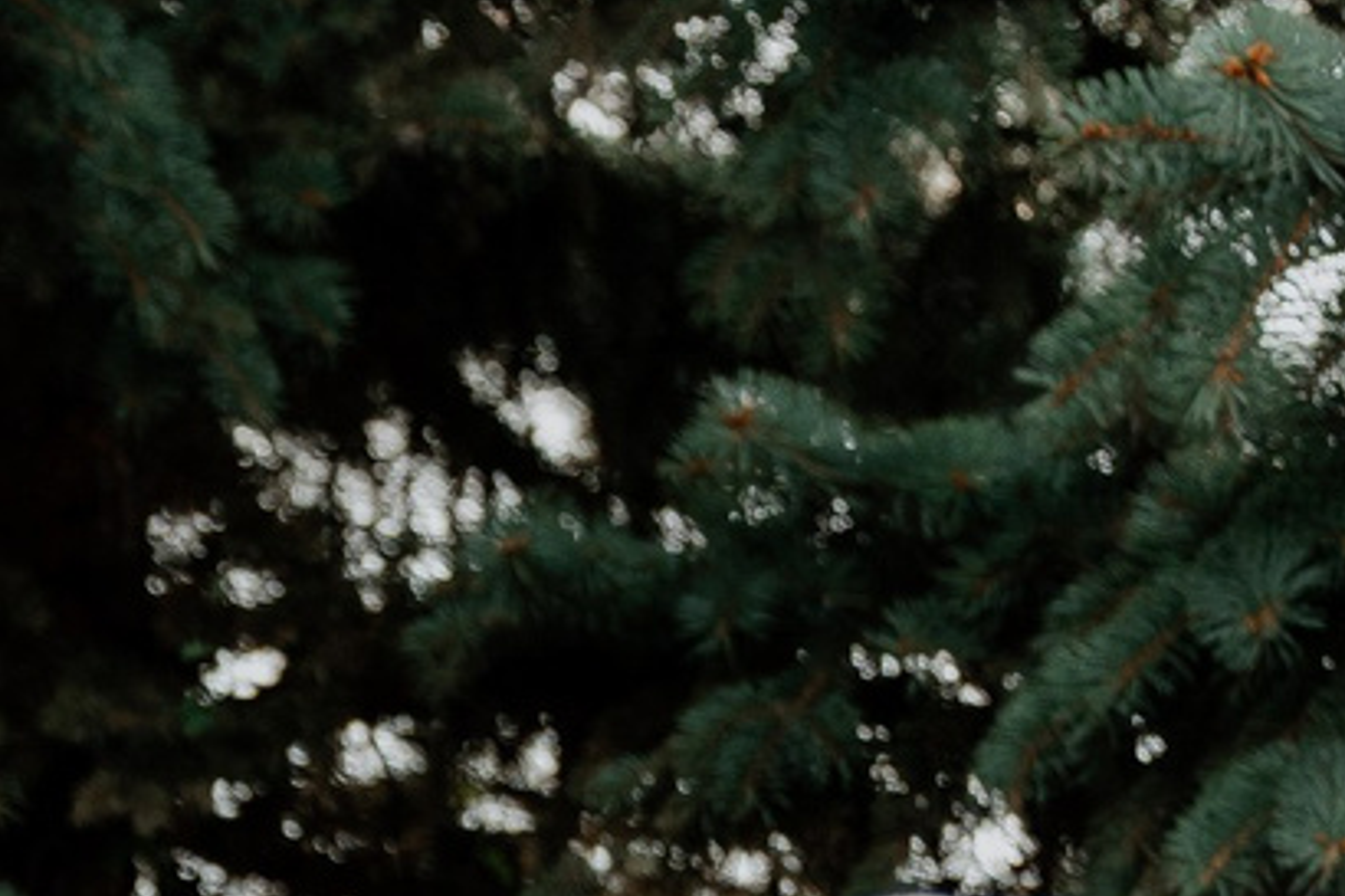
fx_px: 6535
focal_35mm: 175
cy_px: 2683
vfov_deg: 7.0
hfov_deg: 11.0
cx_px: -1053
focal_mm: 28
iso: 250
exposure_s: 1/2500
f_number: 2.8
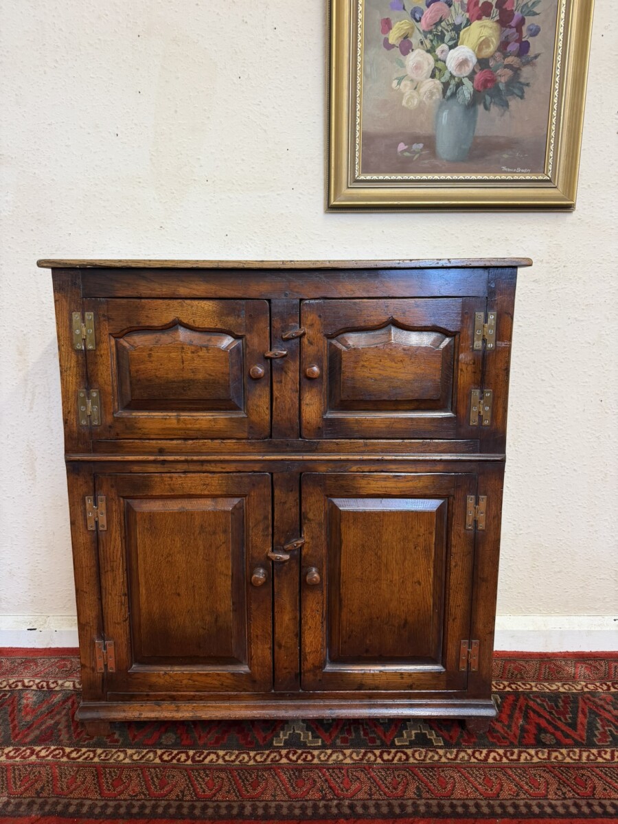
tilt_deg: -9.3
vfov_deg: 71.6
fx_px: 571
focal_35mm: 24
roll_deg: -0.2
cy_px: 412
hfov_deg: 56.8
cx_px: 309
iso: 125
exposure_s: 1/50
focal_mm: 6.76
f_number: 1.78
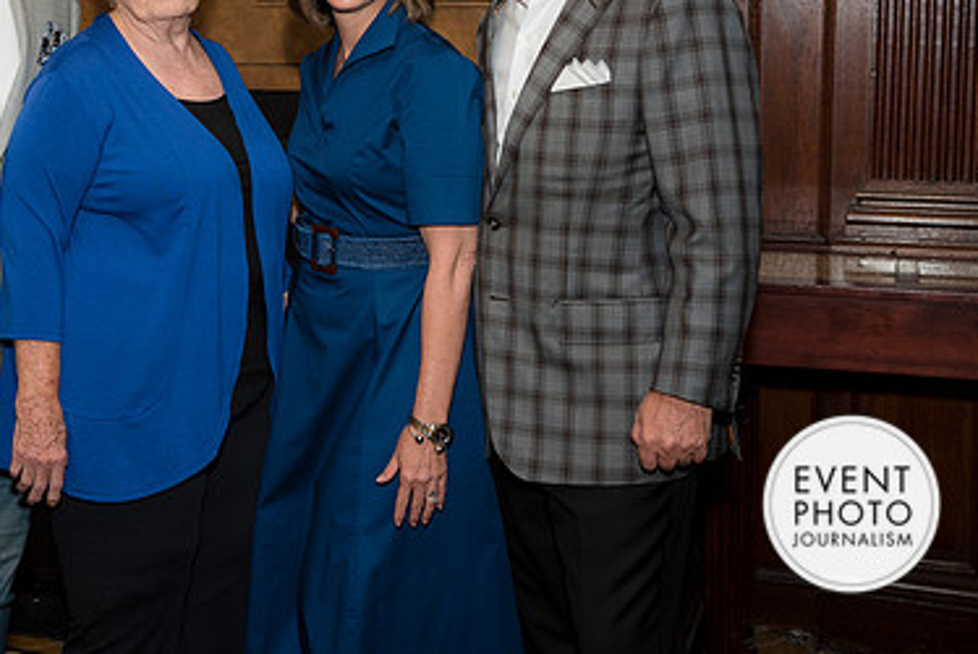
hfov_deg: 31.9
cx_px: 269
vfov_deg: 21.8
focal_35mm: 62
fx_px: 1686
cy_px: 171
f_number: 5.6
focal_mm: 40
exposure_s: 1/125
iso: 800
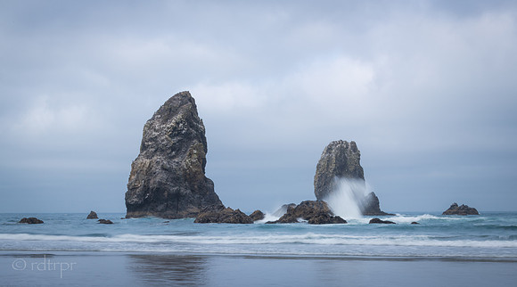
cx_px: 266
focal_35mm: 68
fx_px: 931
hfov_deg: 31.0
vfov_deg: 17.5
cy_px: 175
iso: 100
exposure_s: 1/2.5
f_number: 25
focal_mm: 58
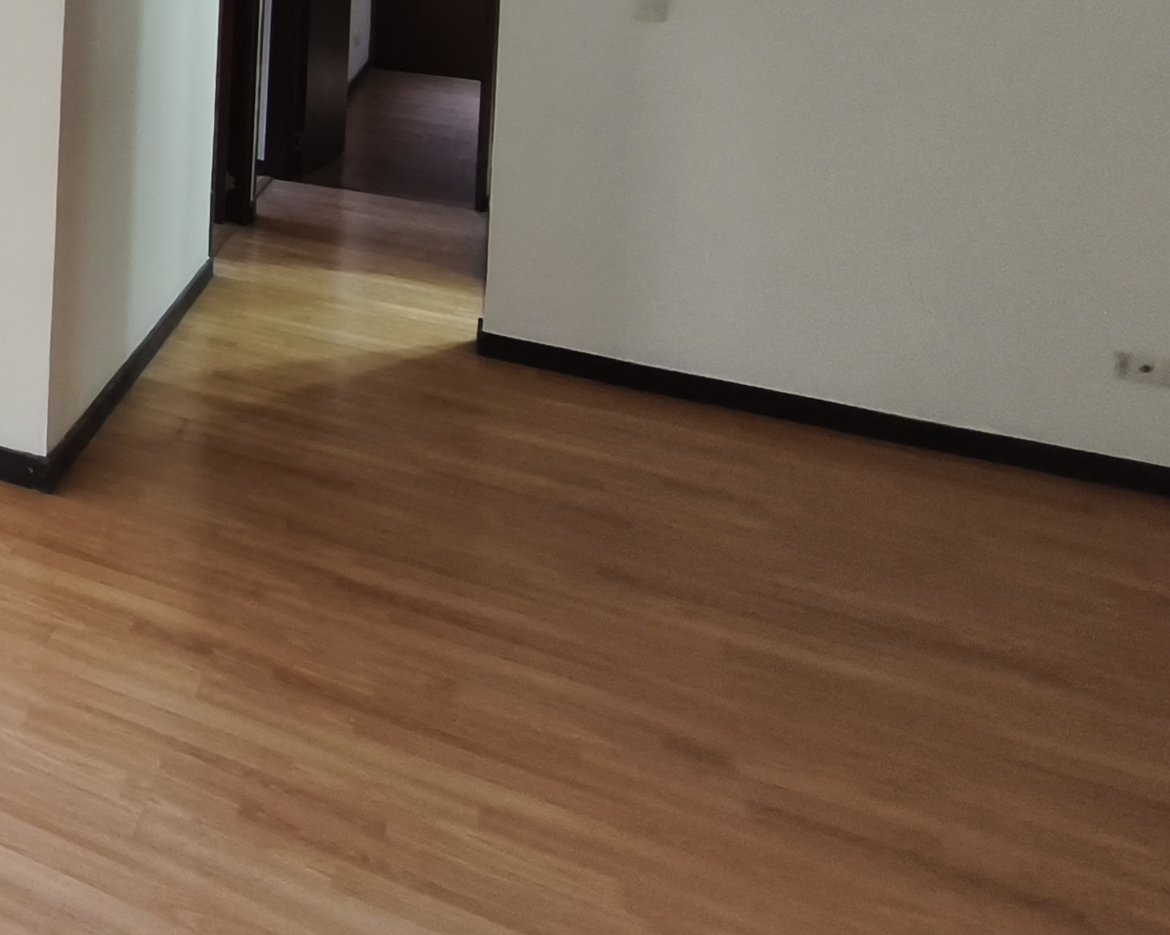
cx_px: -300
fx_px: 1385
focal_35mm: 40
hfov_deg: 34.5
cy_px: -161
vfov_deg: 31.7
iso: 200
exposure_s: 1/30
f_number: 2.2
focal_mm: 1.91
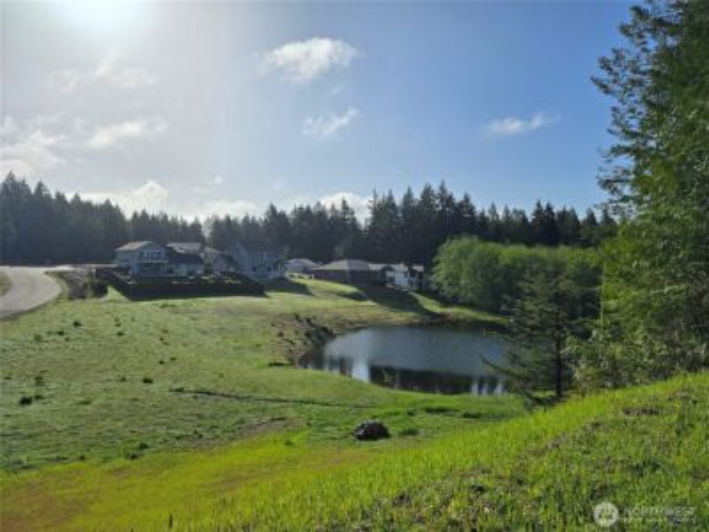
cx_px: 354
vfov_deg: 58.9
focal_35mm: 23
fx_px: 471
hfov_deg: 73.9
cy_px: 266
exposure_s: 1/3026
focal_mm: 6.3
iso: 12
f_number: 1.7
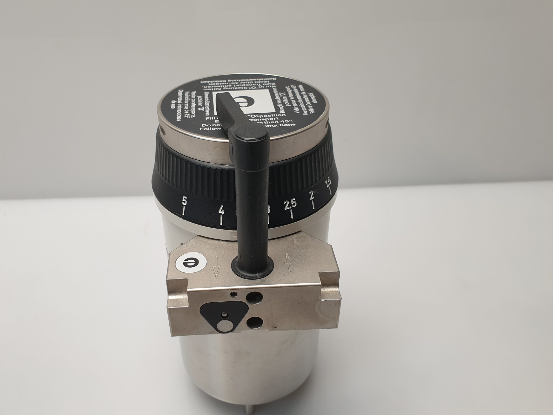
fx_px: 463
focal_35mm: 29
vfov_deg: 48.1
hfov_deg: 61.6
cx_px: 251
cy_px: 231
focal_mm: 4.3
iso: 64
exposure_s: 1/50
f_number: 2.4
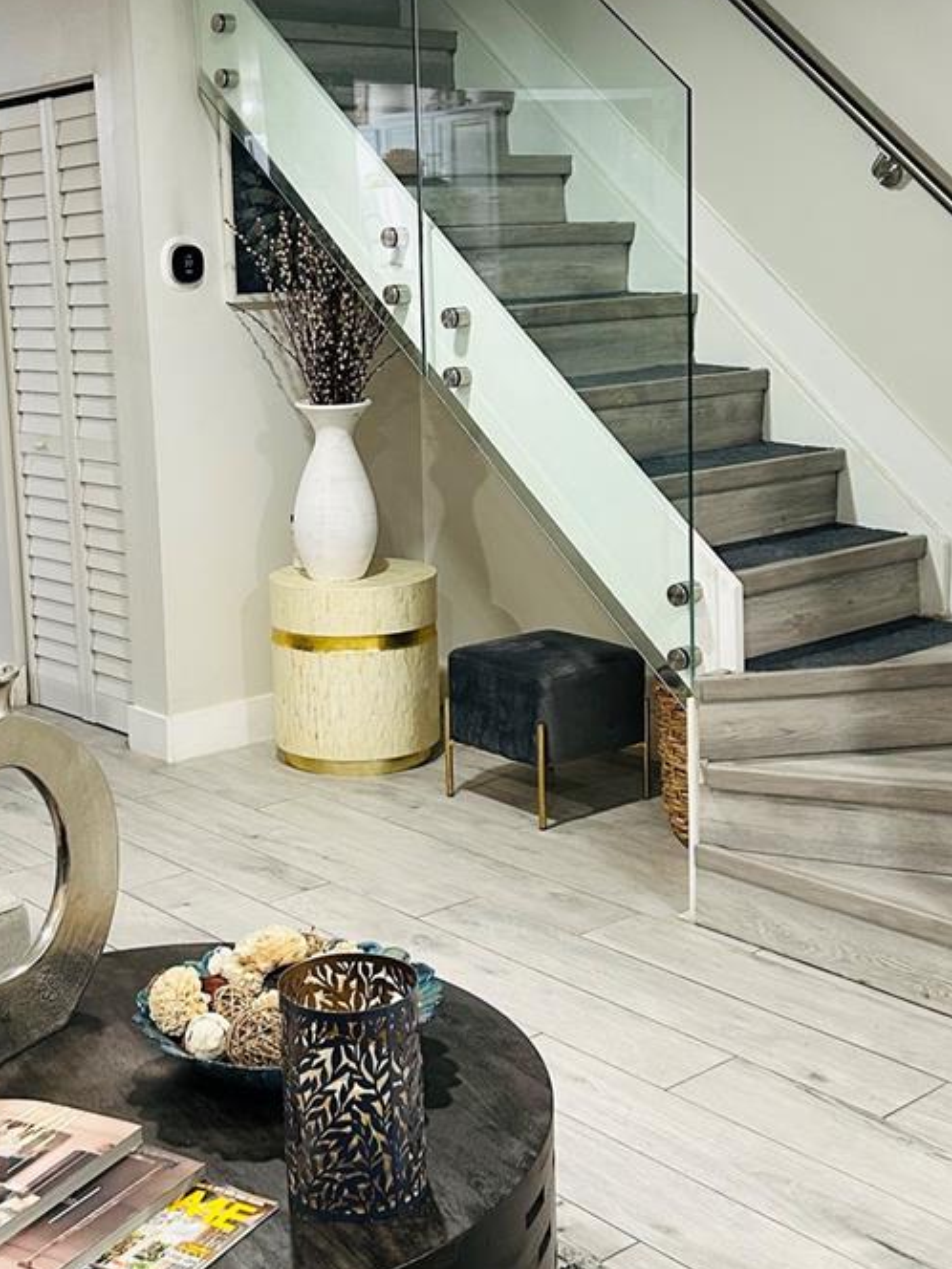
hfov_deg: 30.7
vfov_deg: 40.3
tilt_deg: -10.0
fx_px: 1723
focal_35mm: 47
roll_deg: +2.2
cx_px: 350
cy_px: 543
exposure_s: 1/60
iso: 250
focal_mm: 5.7
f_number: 1.5
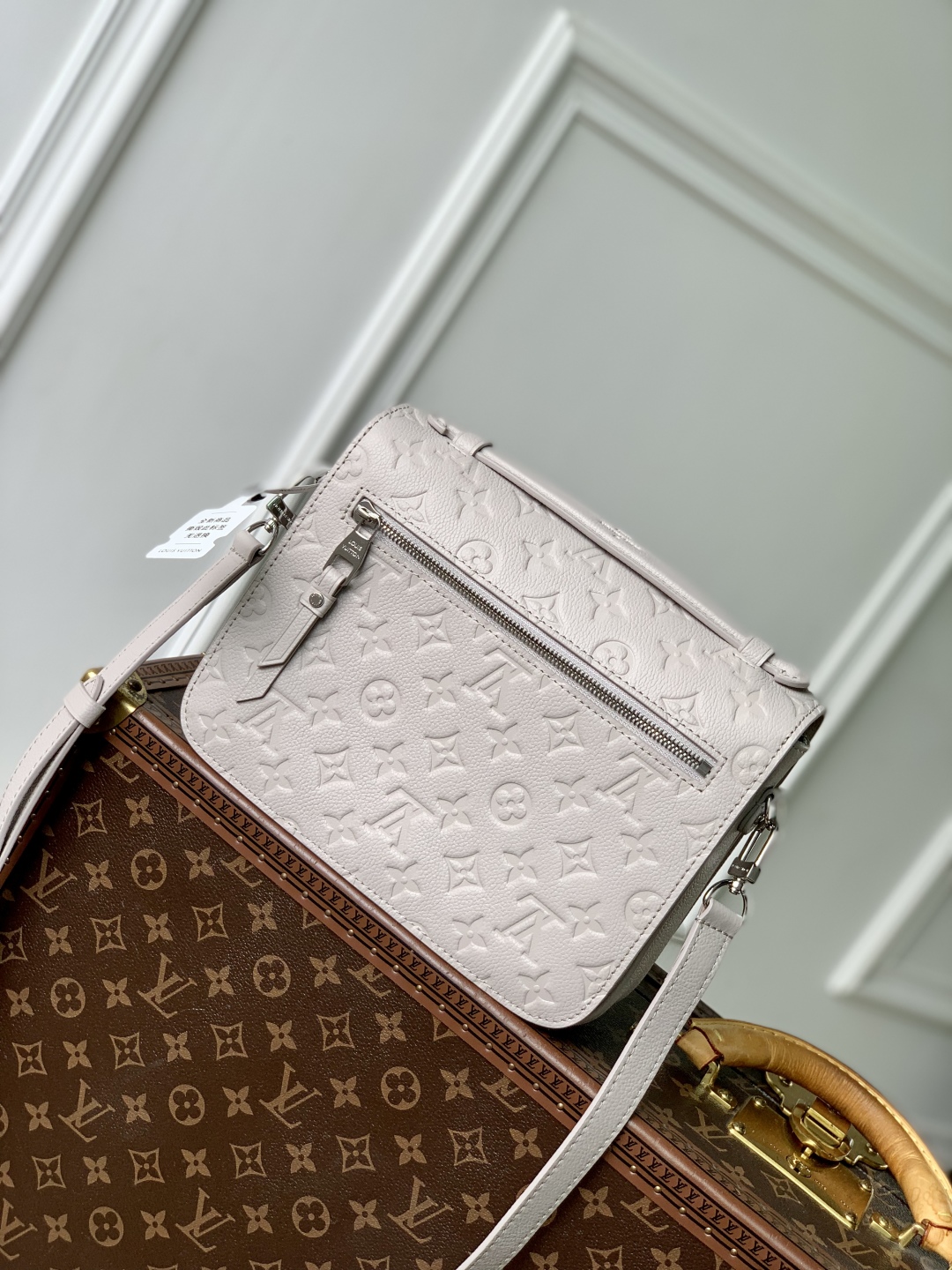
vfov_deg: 36.8
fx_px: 1907
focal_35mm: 52
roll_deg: -33.2
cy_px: 635
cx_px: 476
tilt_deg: -12.9
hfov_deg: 28.0
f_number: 2.4
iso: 16
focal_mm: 6
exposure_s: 1/167
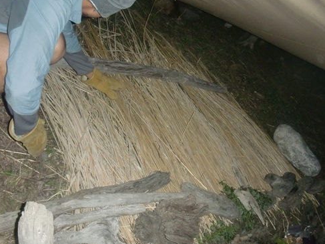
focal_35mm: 39
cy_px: 122
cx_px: 163
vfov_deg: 36.8
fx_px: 366
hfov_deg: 47.9
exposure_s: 1/40
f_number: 3.9
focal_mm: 6.66
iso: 400
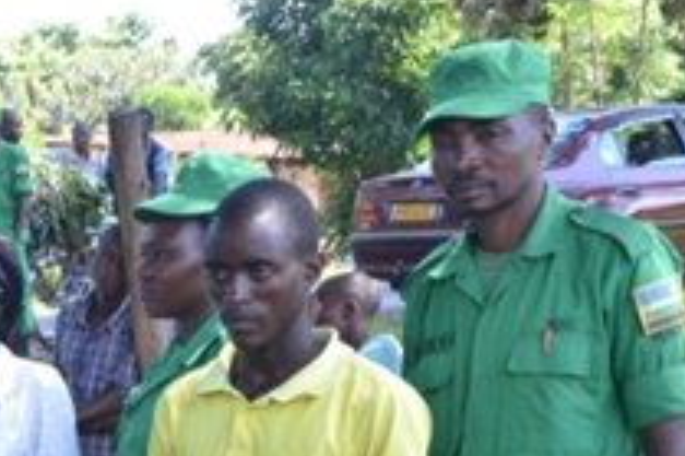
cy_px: 717
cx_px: -411
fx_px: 2148
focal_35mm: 113
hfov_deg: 16.2
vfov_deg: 11.5
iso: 360
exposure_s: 1/125
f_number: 5.6
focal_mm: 22
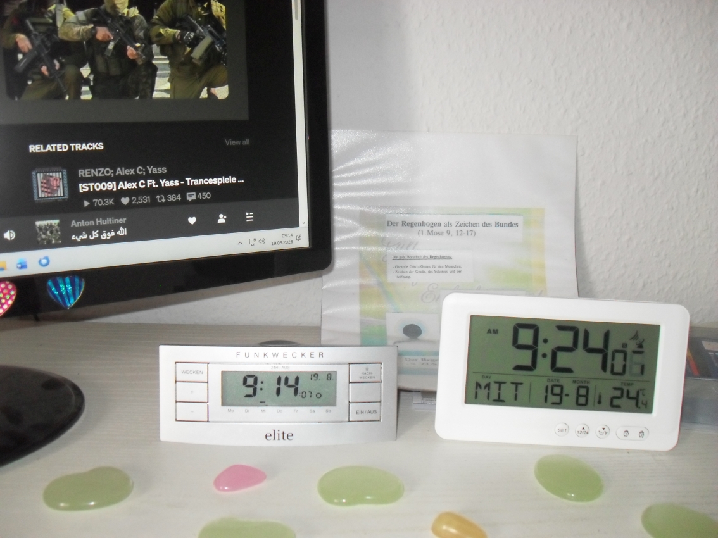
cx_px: 359
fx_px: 726
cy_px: 269
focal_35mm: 35
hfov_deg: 52.6
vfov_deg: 40.7
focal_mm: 6.2
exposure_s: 1/45
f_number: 2.8
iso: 320
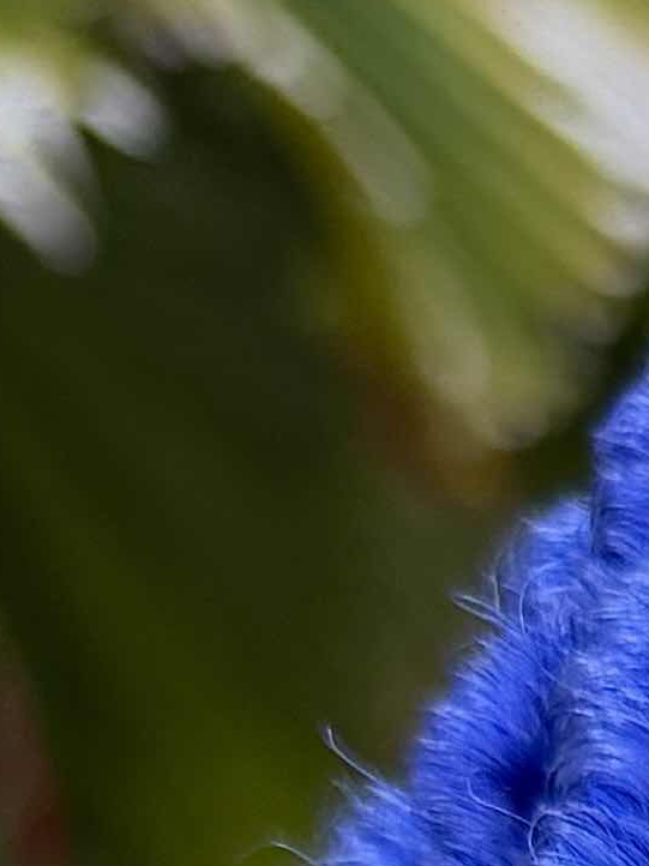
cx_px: 1881
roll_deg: -0.2
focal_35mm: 190
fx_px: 4752
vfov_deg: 8.1
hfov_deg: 7.1
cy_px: 2975
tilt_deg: -15.8
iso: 160
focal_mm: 6.76
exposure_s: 1/218
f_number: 1.78
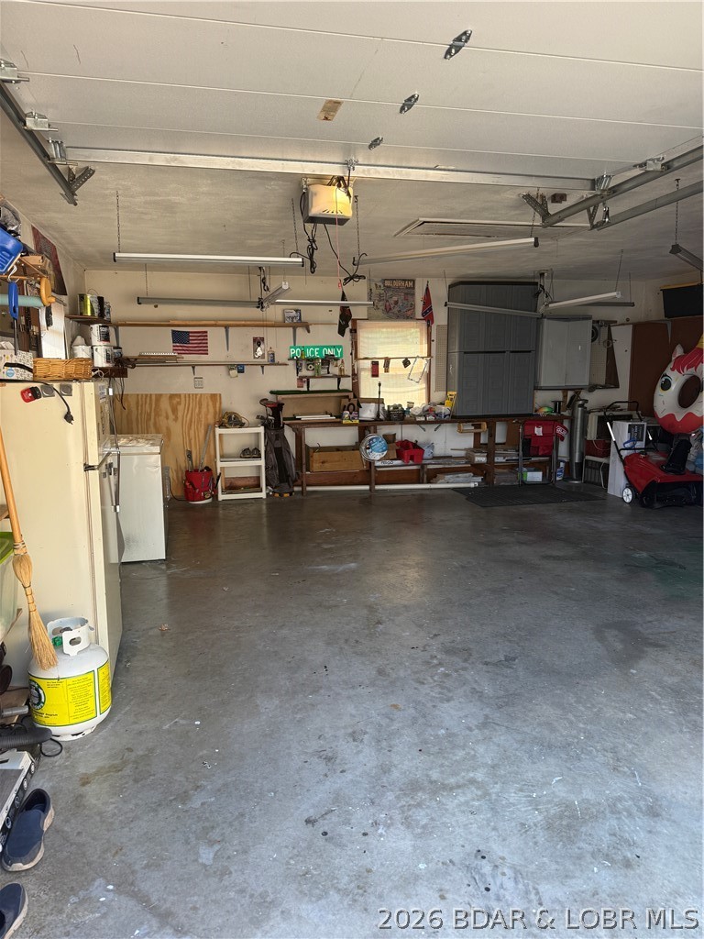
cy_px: 470
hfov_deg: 56.8
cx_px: 352
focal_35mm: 24
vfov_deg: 71.6
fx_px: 651
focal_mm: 6.76
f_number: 1.78
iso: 50
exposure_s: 1/121
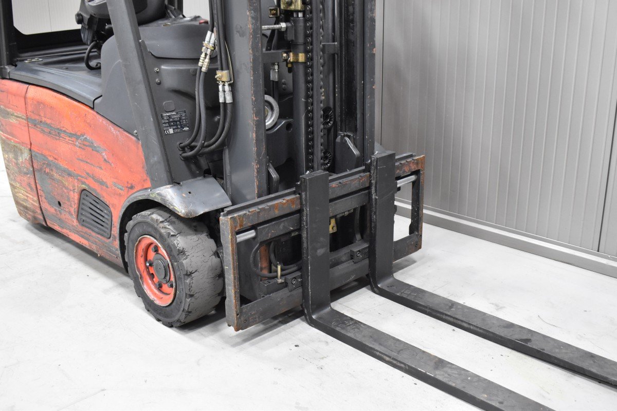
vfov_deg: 33.0
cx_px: 308
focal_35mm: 40
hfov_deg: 47.9
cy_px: 206
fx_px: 694
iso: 1600
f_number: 5
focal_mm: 27
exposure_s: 1/20
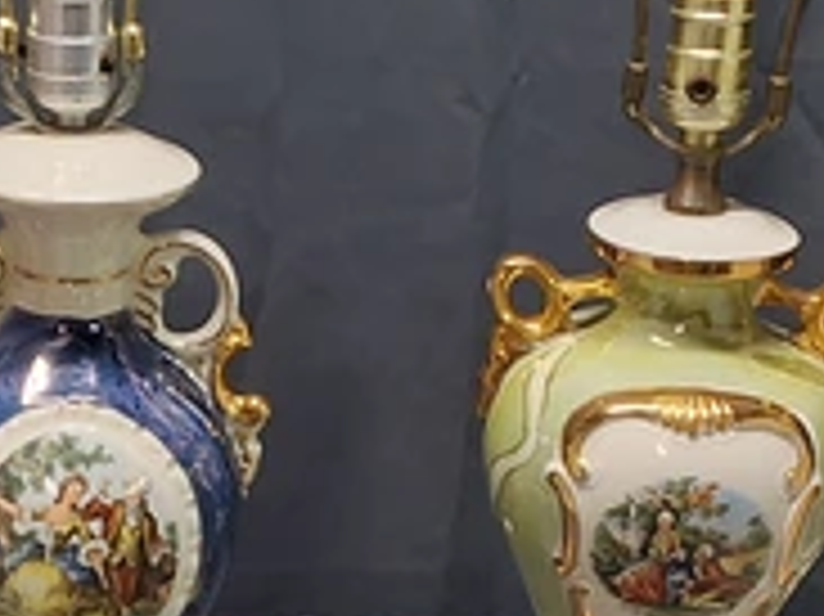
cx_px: 284
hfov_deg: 17.1
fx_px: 2736
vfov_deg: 12.7
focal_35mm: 115
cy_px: 582
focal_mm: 2.91
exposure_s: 1/40
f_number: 1.9
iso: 160
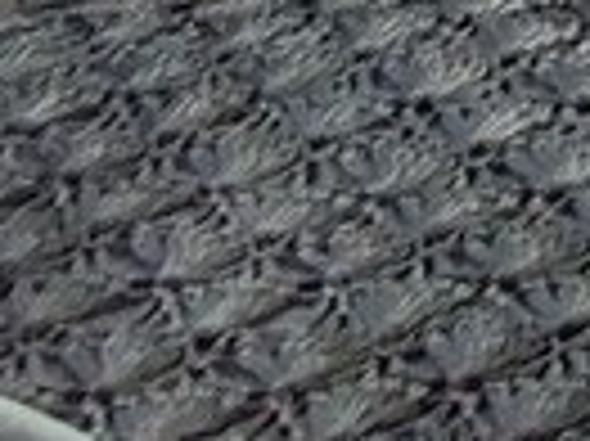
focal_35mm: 156
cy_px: -407
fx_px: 2656
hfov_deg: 11.5
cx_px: 1166
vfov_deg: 9.0
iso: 160
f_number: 2.2
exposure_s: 1/40
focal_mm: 3.3
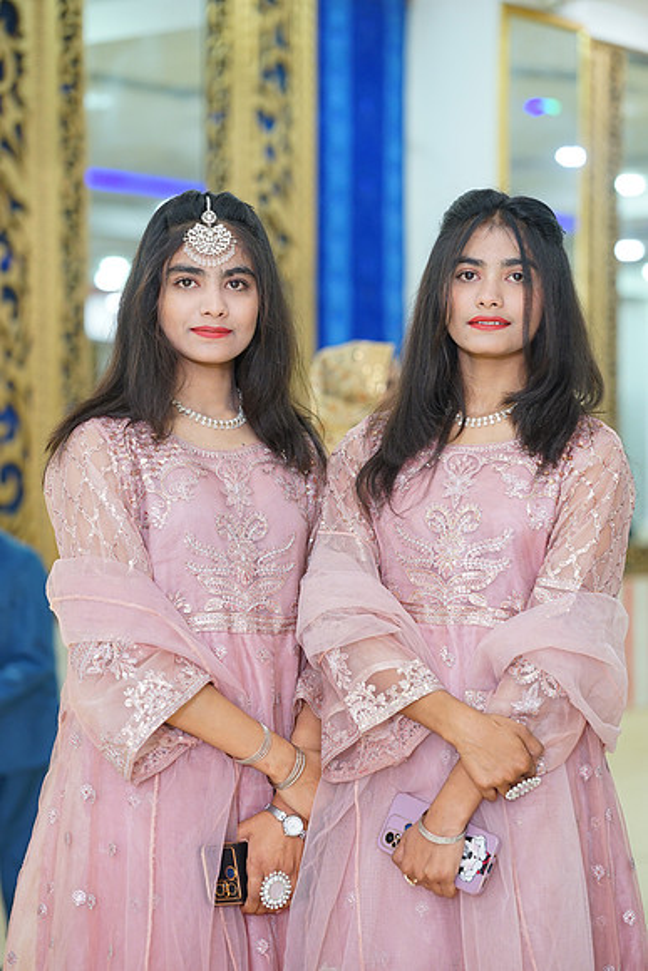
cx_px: 324
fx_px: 2293
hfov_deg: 16.1
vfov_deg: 23.9
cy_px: 486
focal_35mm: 85
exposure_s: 1/160
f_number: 2.8
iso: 640
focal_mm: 85
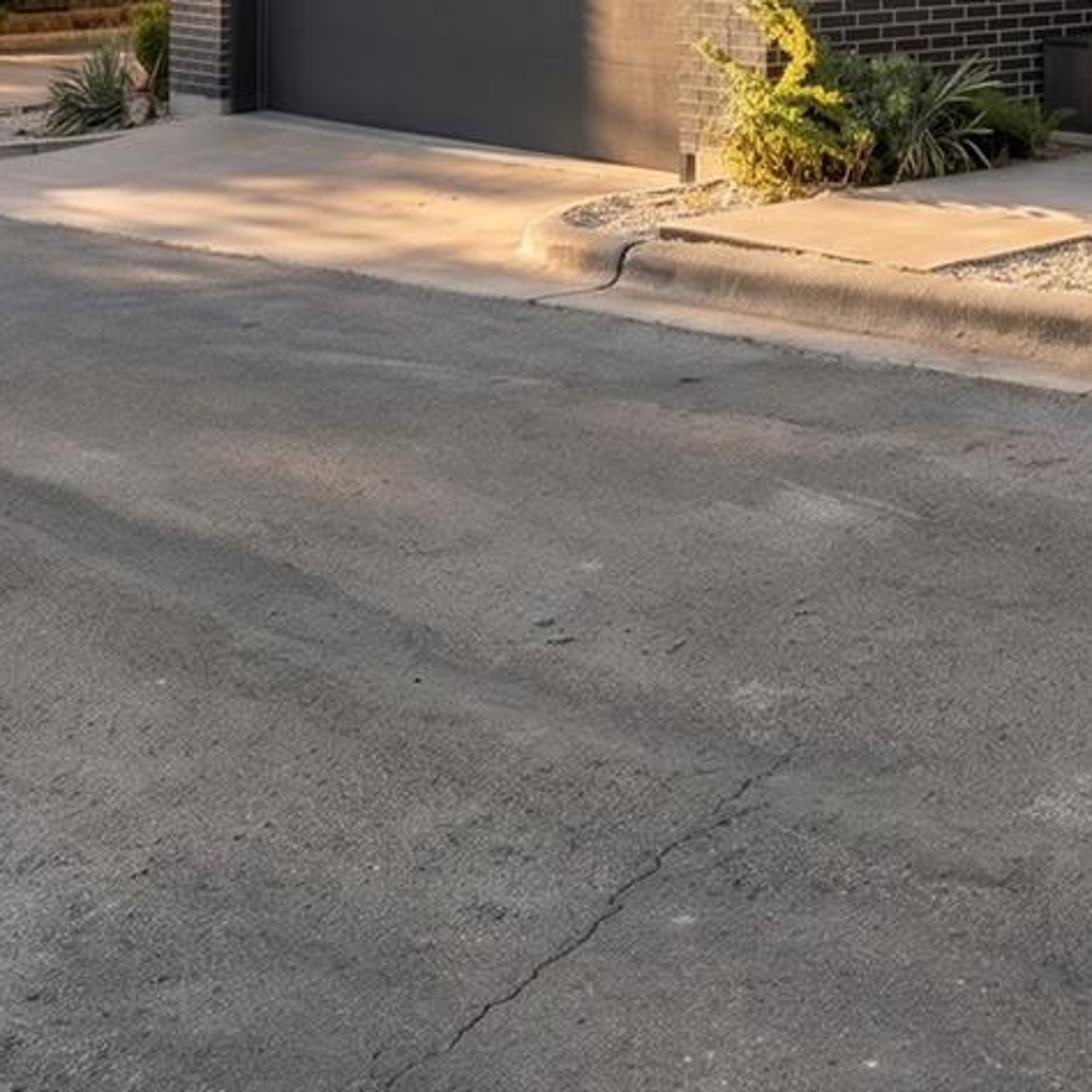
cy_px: -480
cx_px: 1120
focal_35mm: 81
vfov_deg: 19.0
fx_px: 2904
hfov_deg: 20.5
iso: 400
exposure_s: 1/6
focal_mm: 29.5
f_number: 8
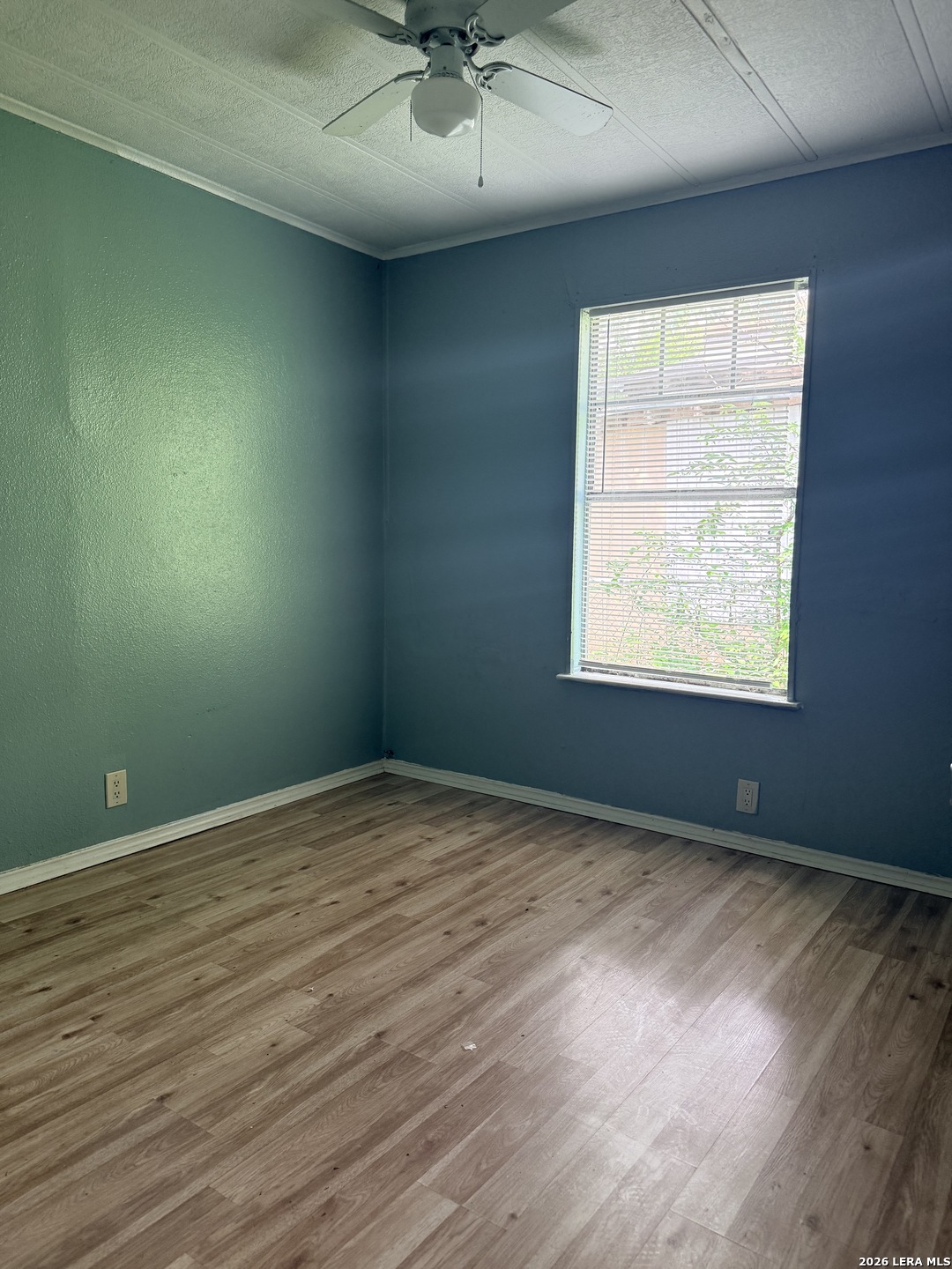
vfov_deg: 71.6
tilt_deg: -5.8
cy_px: 634
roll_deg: -2.2
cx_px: 476
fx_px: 880
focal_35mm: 24
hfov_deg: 56.8
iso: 200
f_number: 1.78
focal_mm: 6.76
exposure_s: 1/94
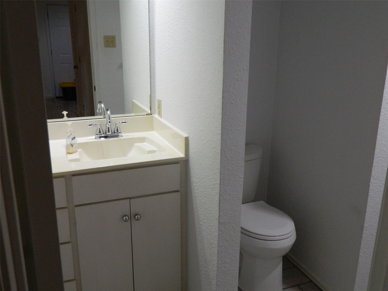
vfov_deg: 40.7
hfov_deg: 52.6
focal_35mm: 35
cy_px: 146
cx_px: 194
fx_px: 392
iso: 400
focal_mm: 6.2
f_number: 3.3
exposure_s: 1/100
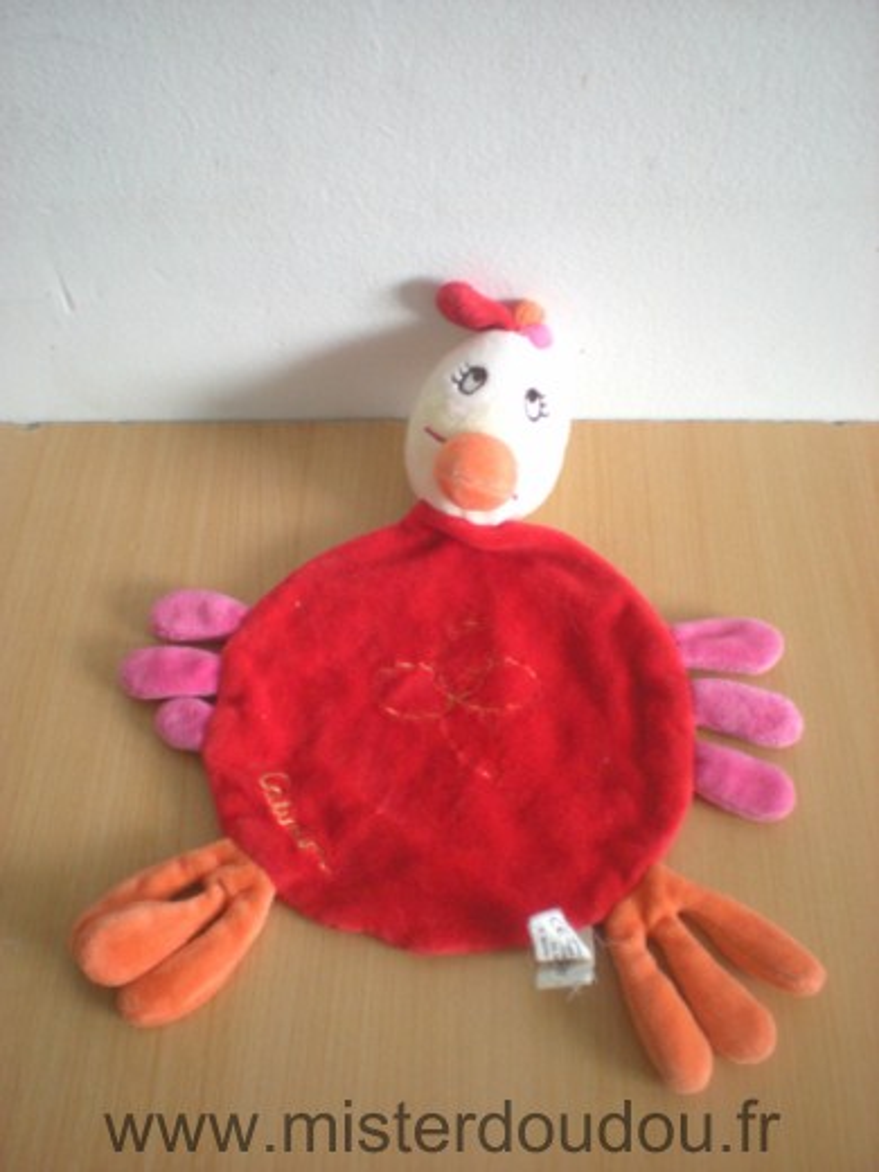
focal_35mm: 38
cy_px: 586
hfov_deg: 37.7
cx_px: 440
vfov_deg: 49.0
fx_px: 1287
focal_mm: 6.3
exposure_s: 1/26.8
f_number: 3.1
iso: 200
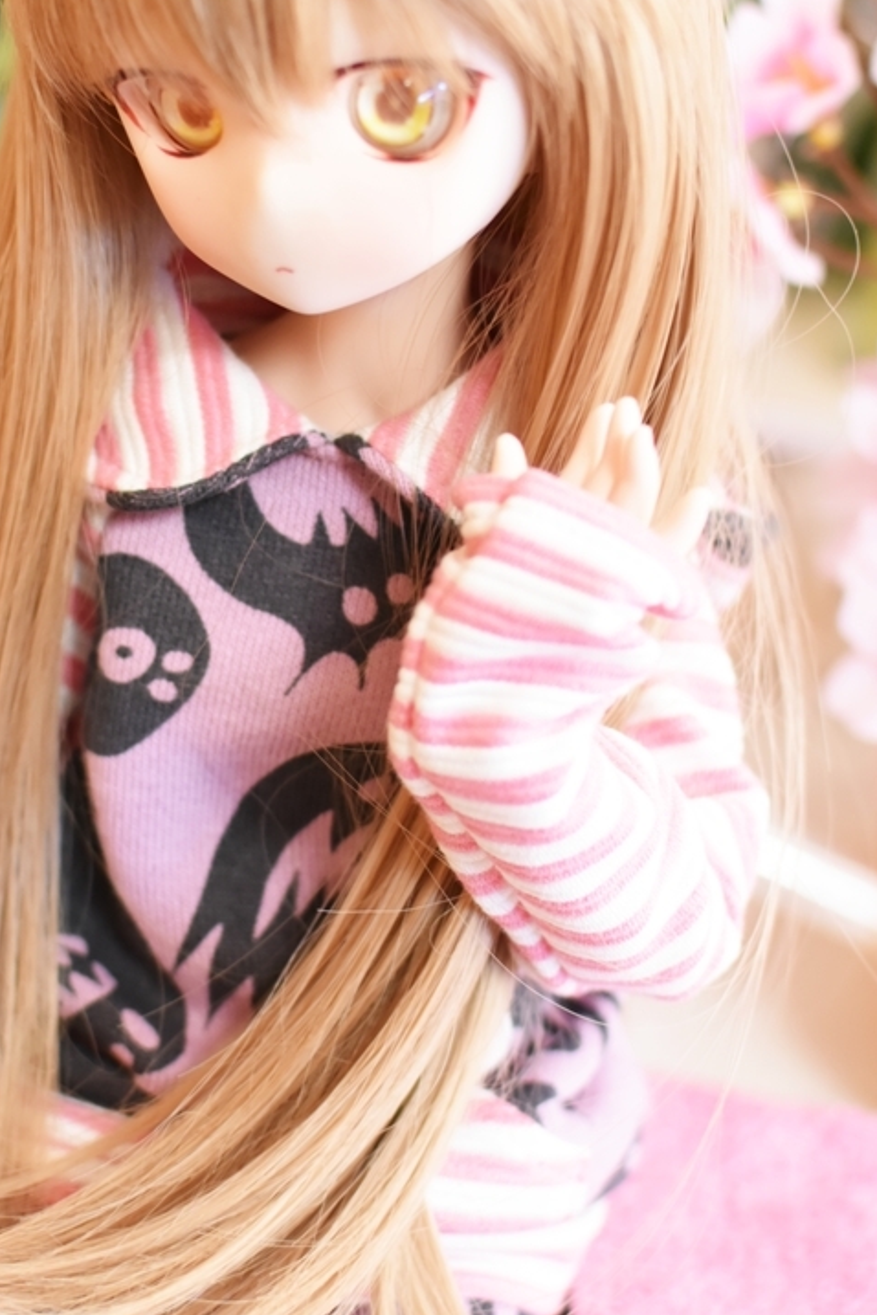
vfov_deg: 23.2
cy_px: 618
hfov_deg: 15.6
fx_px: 3209
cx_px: 356
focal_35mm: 88
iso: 800
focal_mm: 35
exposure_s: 1/60
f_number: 2.5
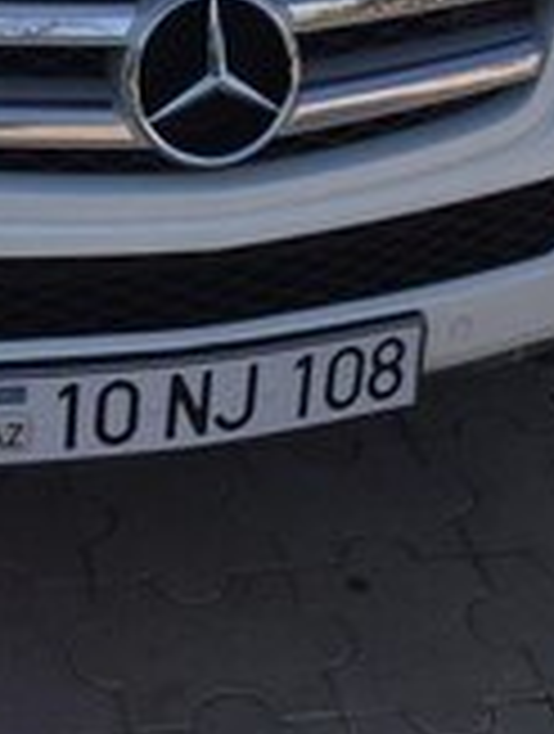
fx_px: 1871
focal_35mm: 88
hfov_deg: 16.7
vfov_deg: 20.5
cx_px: 86
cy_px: -189
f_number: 2.2
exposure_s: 1/1582
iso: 32
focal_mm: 4.15
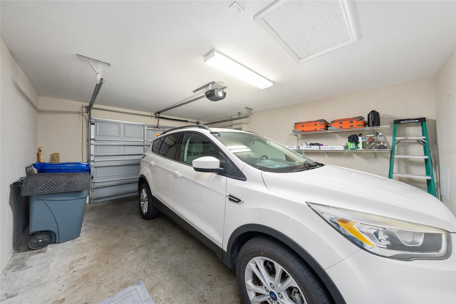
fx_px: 152
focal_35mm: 12
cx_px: 228
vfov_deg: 90.0
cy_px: 152
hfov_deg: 112.6
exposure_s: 1/2.5
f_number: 7.1
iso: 160
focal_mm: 12
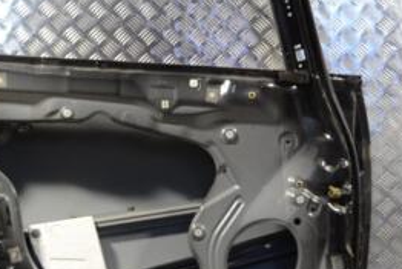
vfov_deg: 13.3
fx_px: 1151
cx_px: 95
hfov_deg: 19.7
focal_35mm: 103
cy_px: 129
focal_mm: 30
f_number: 4.5
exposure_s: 1/30
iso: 180
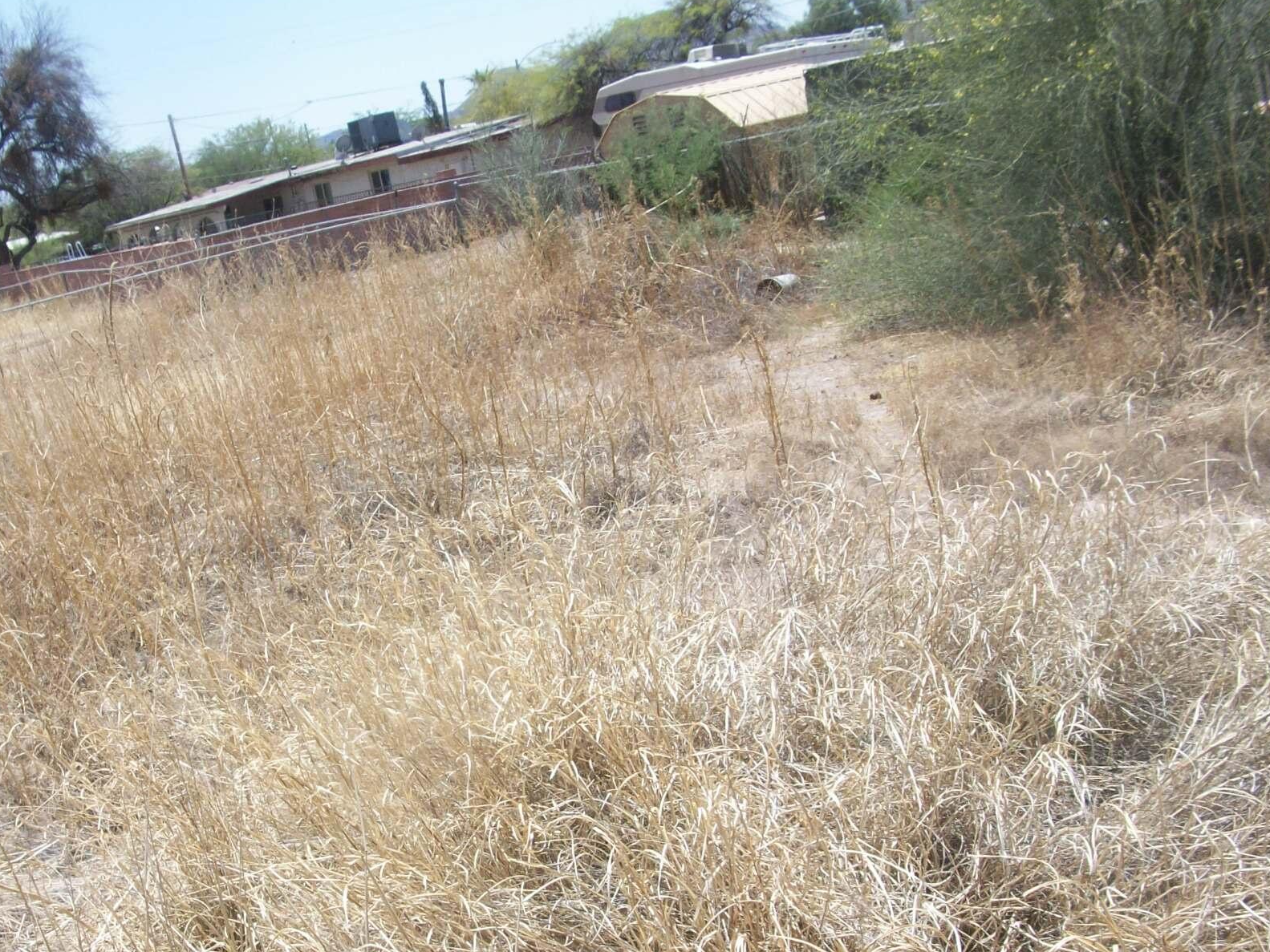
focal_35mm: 44
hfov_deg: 42.7
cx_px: 496
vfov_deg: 32.7
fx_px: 1614
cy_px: 593
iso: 64
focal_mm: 5.7
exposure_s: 1/240
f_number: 5.5
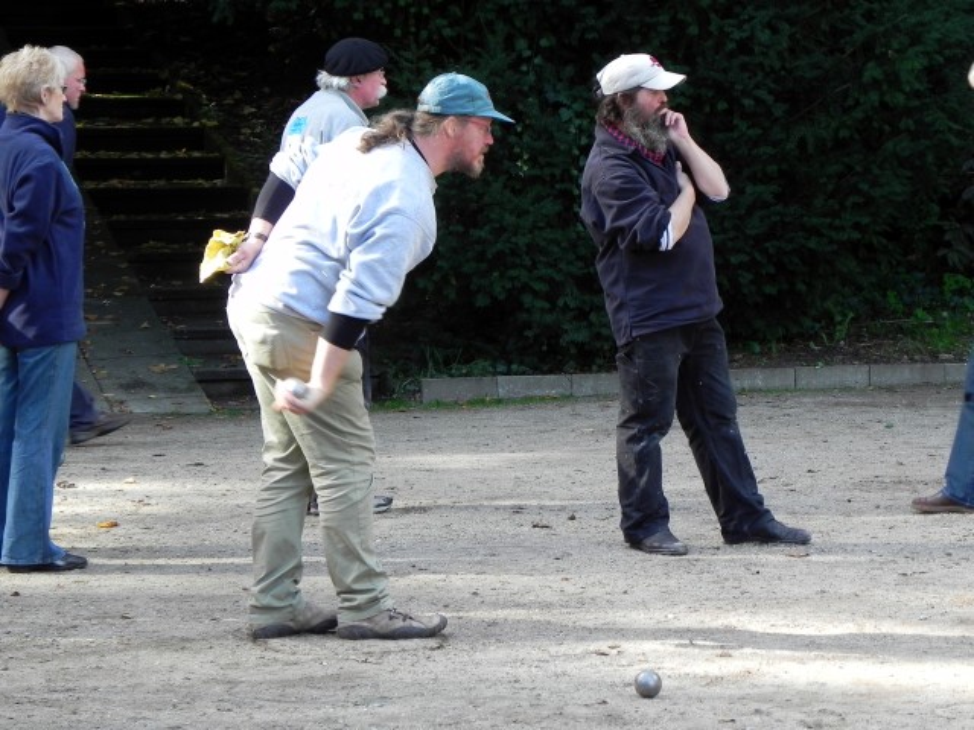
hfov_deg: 13.7
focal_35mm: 144
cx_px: 487
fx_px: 4052
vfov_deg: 10.3
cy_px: 365
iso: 160
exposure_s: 1/71
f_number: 4.5
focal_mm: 25.7
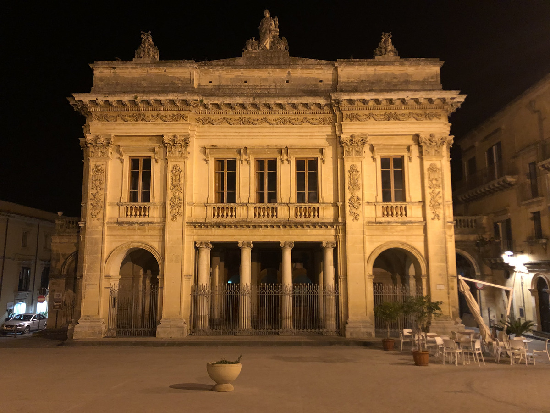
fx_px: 445
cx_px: 275
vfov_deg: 49.7
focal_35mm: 28
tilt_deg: +8.8
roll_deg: +0.8
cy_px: 206
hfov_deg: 63.4
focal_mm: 4
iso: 80
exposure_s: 1/7
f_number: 1.8
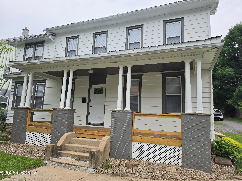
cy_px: 90
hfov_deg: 73.9
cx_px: 121
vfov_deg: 58.9
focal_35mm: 23
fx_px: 161
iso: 64
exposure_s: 1/6806
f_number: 1.4
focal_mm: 6.5
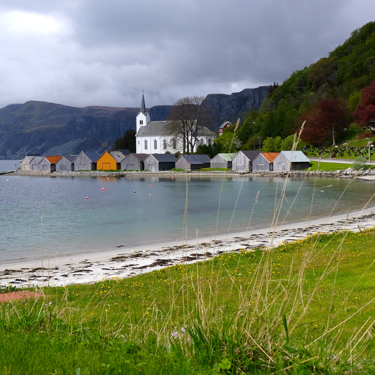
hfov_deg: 32.7
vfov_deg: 32.8
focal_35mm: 52
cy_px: 184
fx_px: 637
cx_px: 155
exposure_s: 1/420
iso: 200
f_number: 8
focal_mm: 26.6
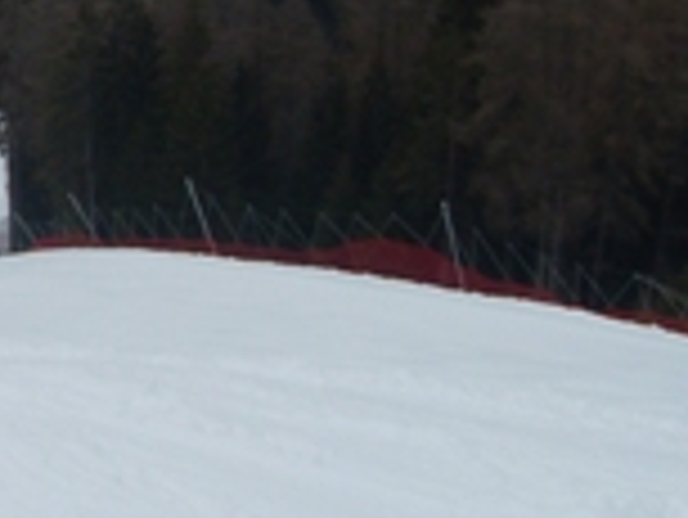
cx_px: -121
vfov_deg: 13.7
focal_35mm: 108
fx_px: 2148
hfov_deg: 17.4
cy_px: 122
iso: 80
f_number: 7
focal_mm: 6.3
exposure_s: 1/350
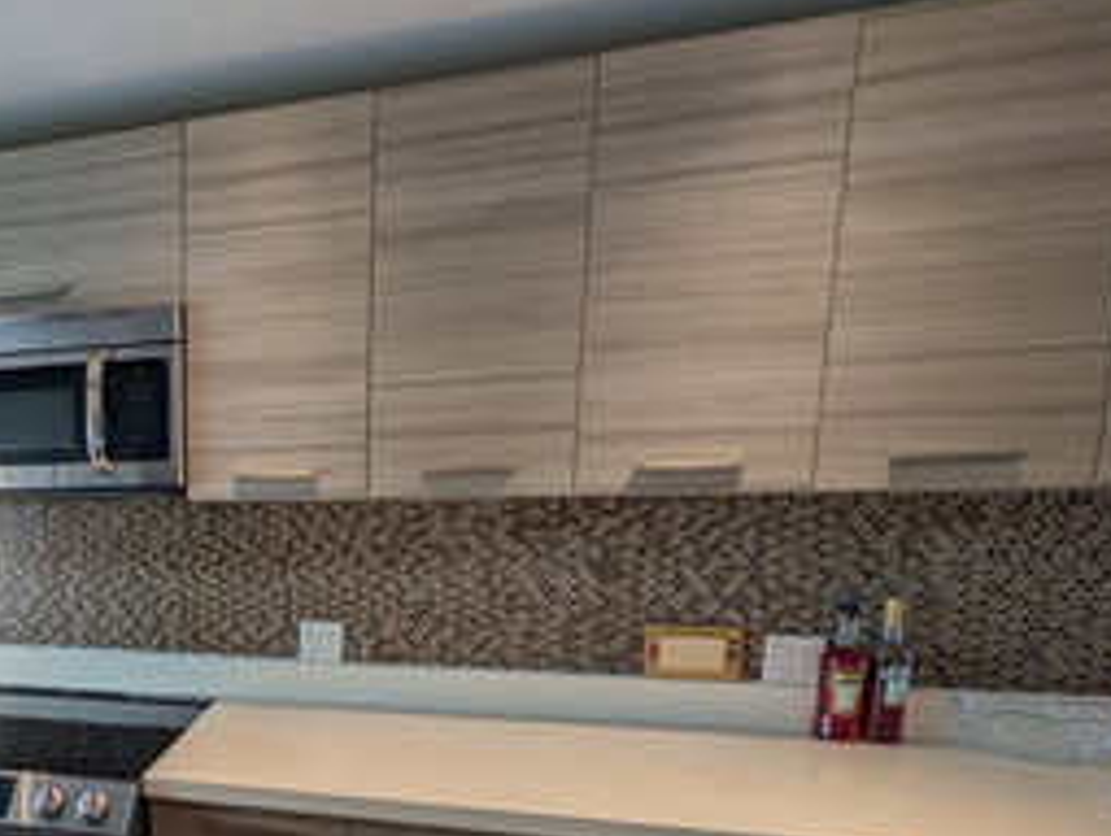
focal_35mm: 20
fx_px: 643
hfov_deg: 72.7
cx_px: 211
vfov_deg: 62.9
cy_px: 610
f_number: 1.7
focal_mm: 2.02
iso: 55
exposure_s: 1/208
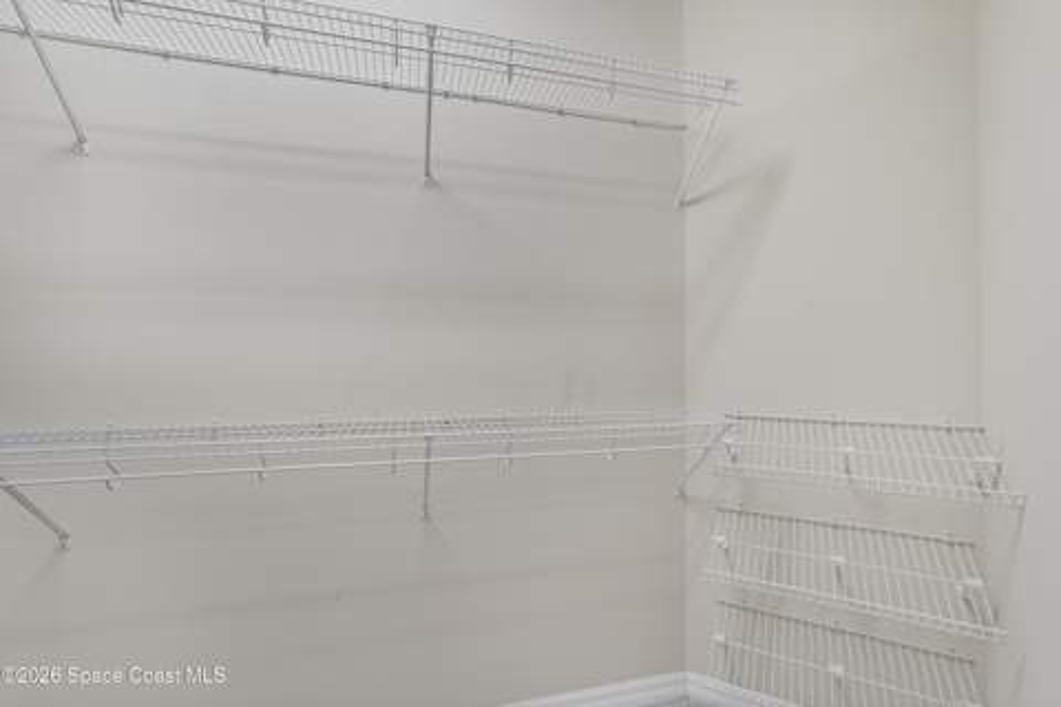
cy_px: 354
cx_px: 530
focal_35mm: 16
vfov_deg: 73.7
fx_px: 472
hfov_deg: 96.7
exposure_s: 1/20
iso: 400
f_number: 8
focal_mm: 16
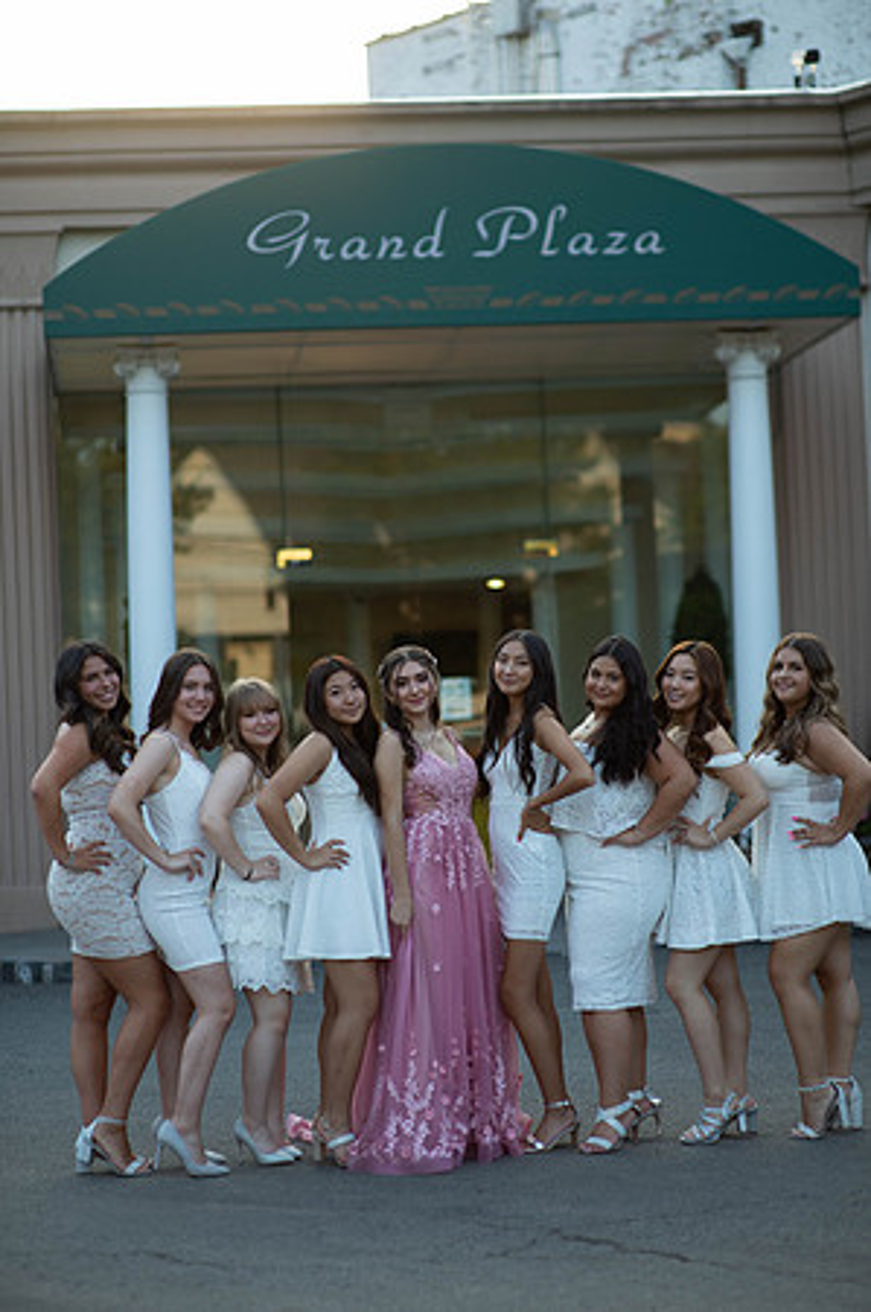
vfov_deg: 23.9
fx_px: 3092
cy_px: 656
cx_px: 436
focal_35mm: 85
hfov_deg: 16.0
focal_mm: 85
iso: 250
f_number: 2
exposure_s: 1/1000
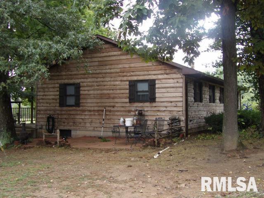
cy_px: 99
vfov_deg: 36.8
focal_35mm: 39
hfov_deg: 47.9
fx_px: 297
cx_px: 132
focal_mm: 7
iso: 110
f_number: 3.7
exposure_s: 1/33
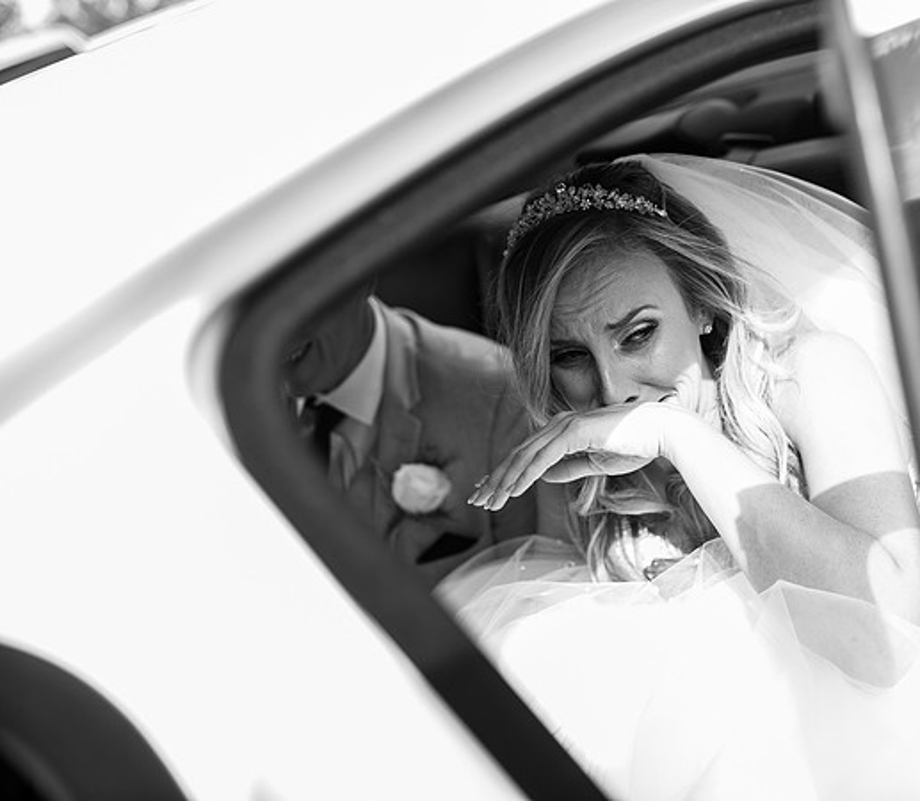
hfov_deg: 42.5
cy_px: 400
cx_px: 601
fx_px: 1168
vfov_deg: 37.8
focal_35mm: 41
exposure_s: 1/250
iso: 100
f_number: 2.8
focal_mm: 35
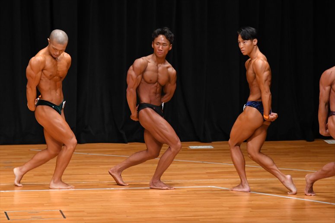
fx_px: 2511
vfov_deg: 5.1
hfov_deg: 7.6
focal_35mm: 270
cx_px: 168
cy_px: 112
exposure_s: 1/400
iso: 4000
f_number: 5.6
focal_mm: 180
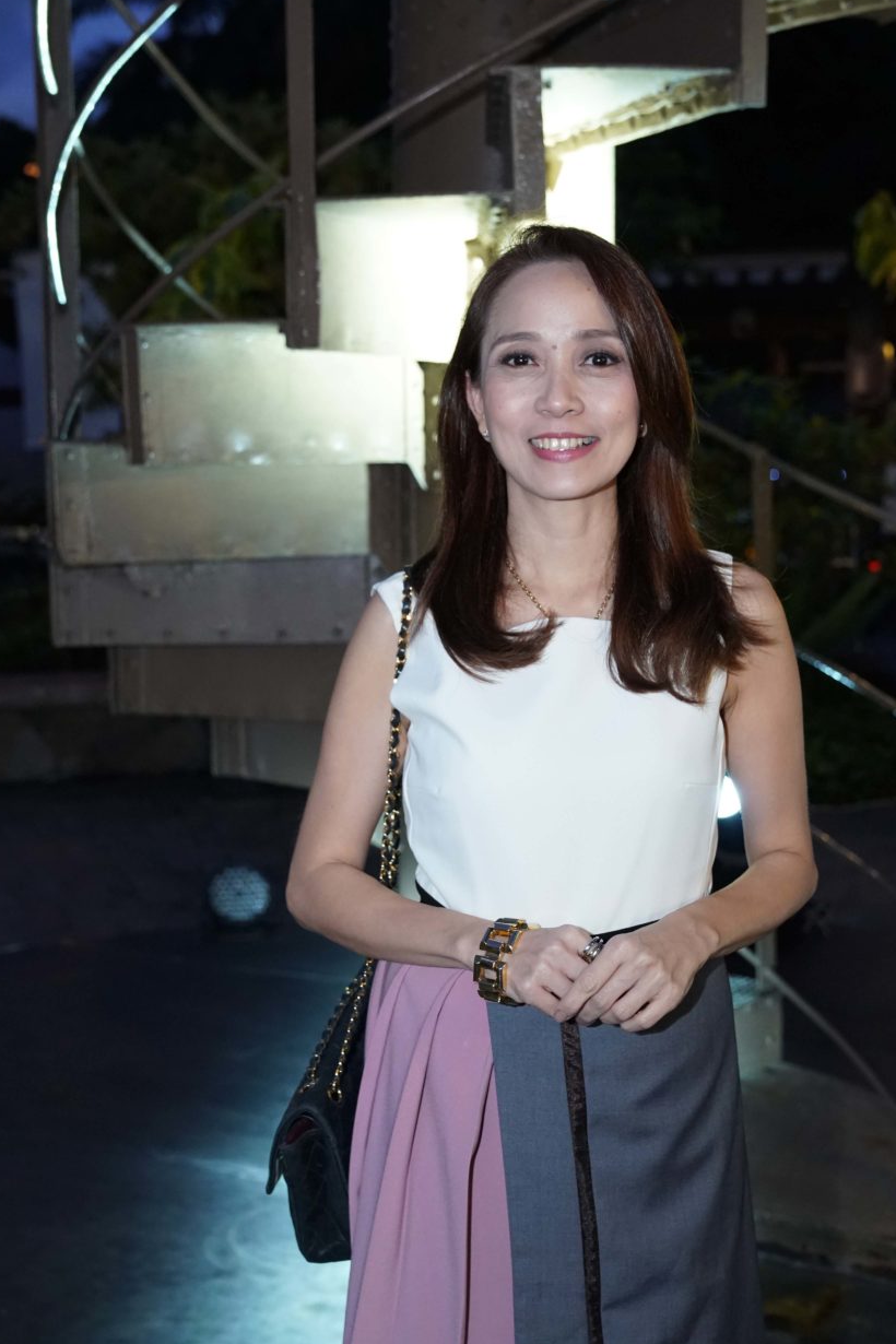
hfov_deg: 27.0
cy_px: 582
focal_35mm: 50
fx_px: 1867
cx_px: 414
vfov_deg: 39.5
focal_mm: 41
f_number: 4
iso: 4000
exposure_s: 1/125
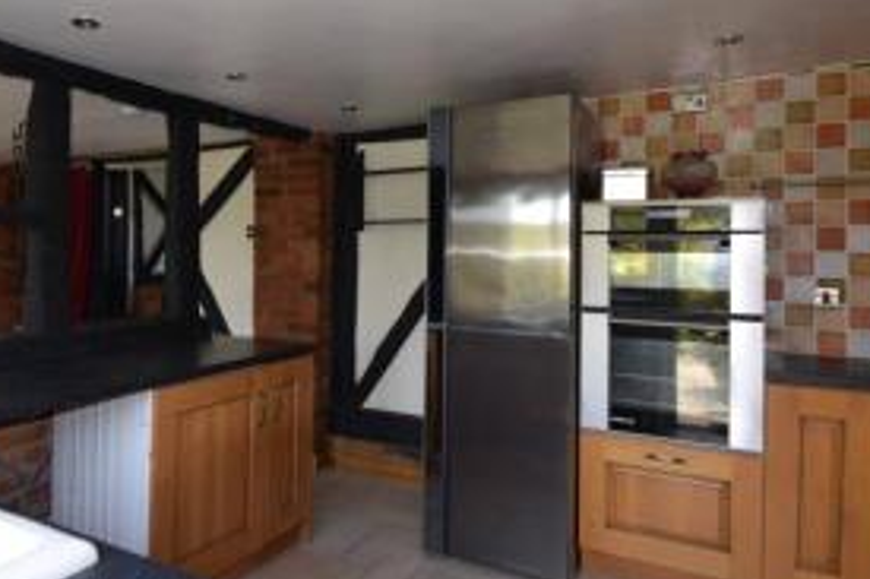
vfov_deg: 49.3
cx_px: 307
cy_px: 245
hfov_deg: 67.9
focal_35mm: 26
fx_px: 628
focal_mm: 10
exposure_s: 1/125
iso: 640
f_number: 5.6
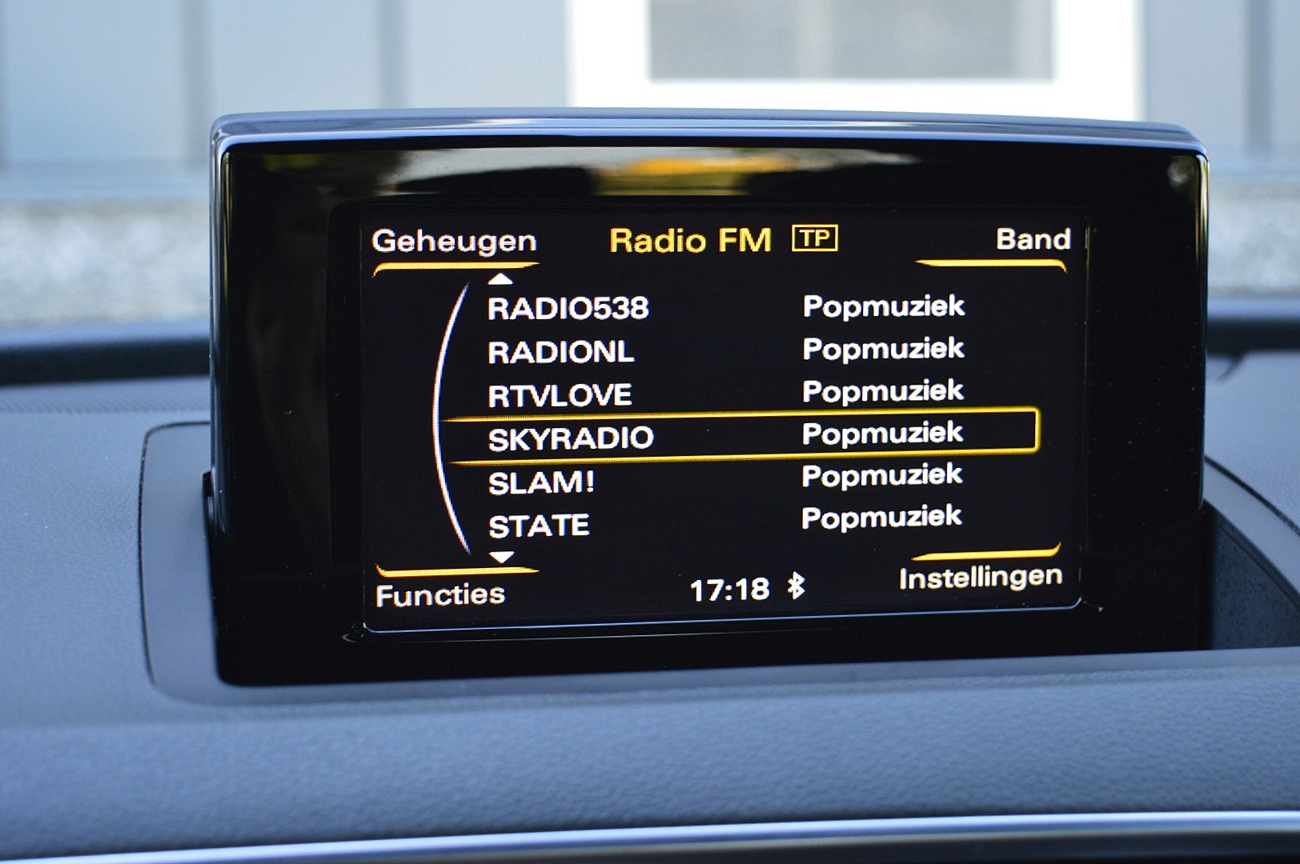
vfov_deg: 21.5
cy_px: 432
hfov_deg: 31.9
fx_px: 2273
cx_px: 650
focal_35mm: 63
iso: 800
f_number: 5.6
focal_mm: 42
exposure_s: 1/60
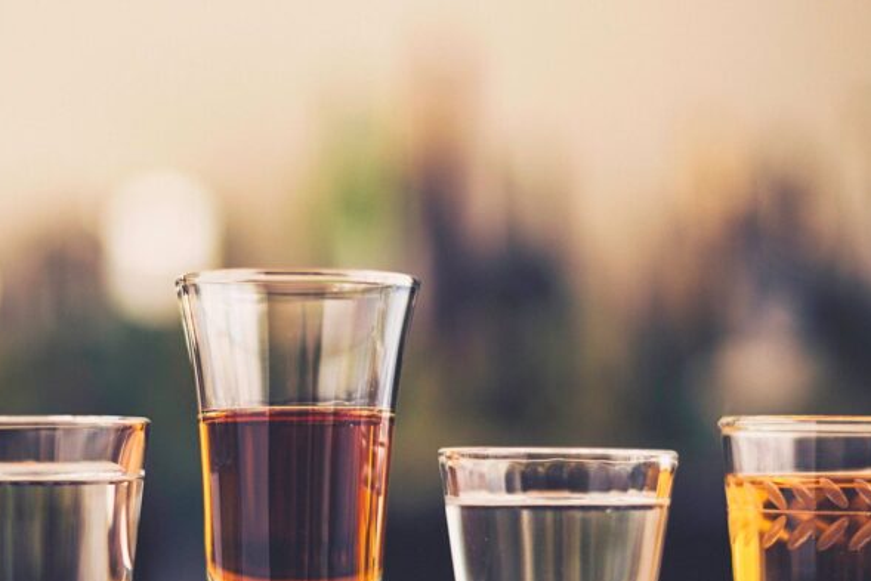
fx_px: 2105
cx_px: 272
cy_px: 410
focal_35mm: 87
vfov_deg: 15.7
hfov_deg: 23.2
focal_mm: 50
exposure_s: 1/80
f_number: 1.8
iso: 500
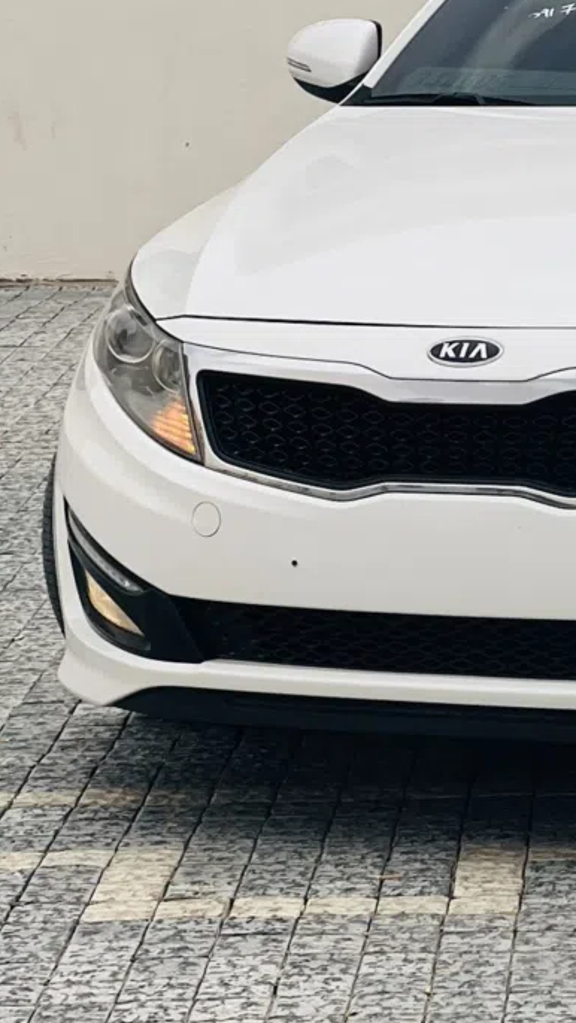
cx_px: 748
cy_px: 453
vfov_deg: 12.9
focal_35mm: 167
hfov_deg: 7.2
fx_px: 4533
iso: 32
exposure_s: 1/1107
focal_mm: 9
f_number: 2.8
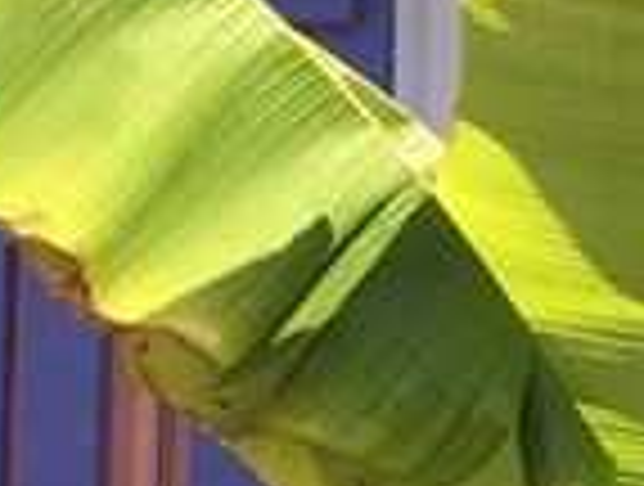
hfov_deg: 7.8
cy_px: 734
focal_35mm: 207
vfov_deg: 7.1
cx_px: 2166
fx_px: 3861
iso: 25
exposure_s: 1/516
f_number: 2.2
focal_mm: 4.15
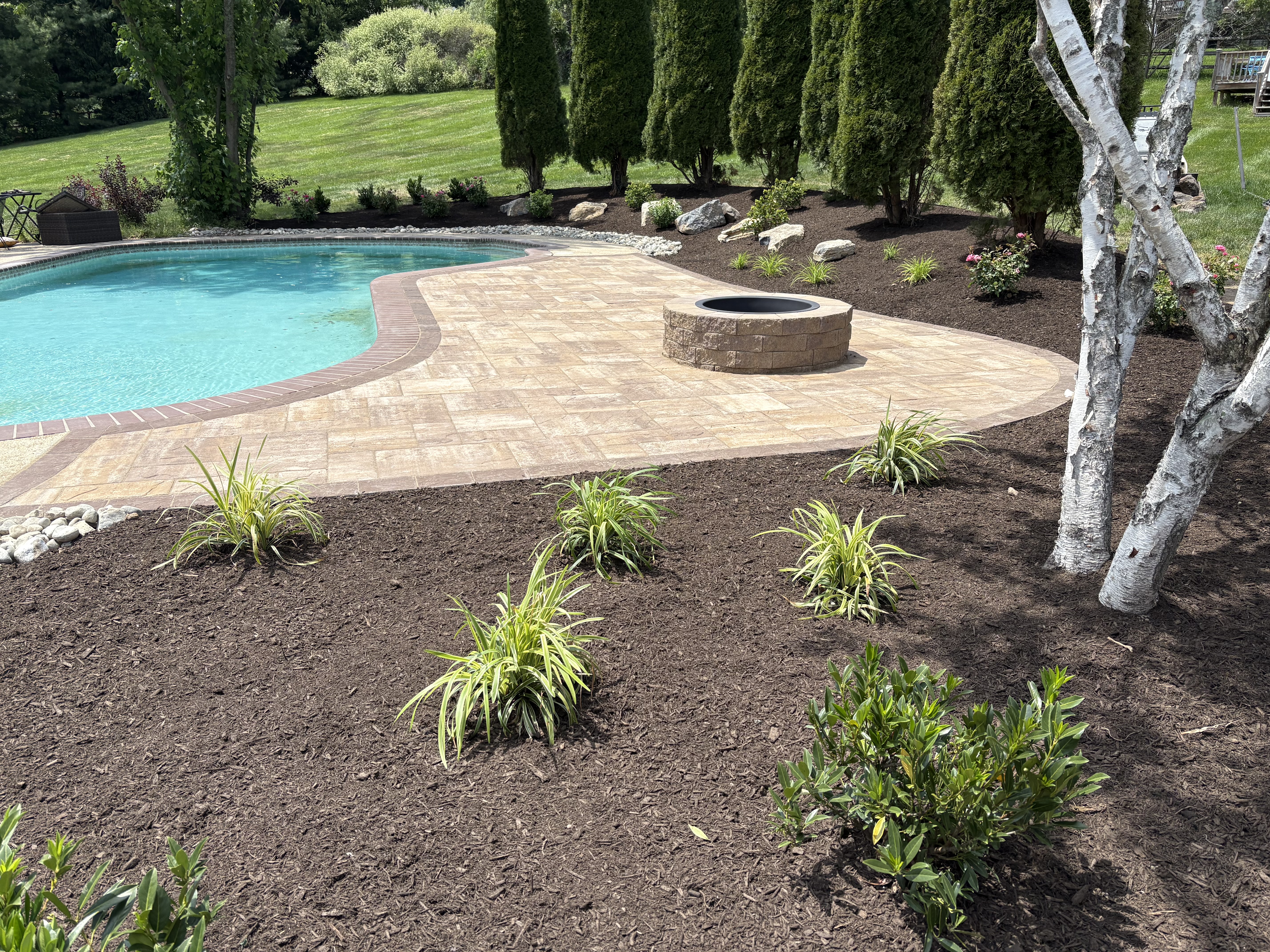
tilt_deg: -18.3
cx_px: 635
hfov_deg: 67.3
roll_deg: -0.8
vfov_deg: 53.1
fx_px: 954
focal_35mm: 26
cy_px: 476
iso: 50
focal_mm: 5.96
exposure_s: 1/2538
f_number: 1.6
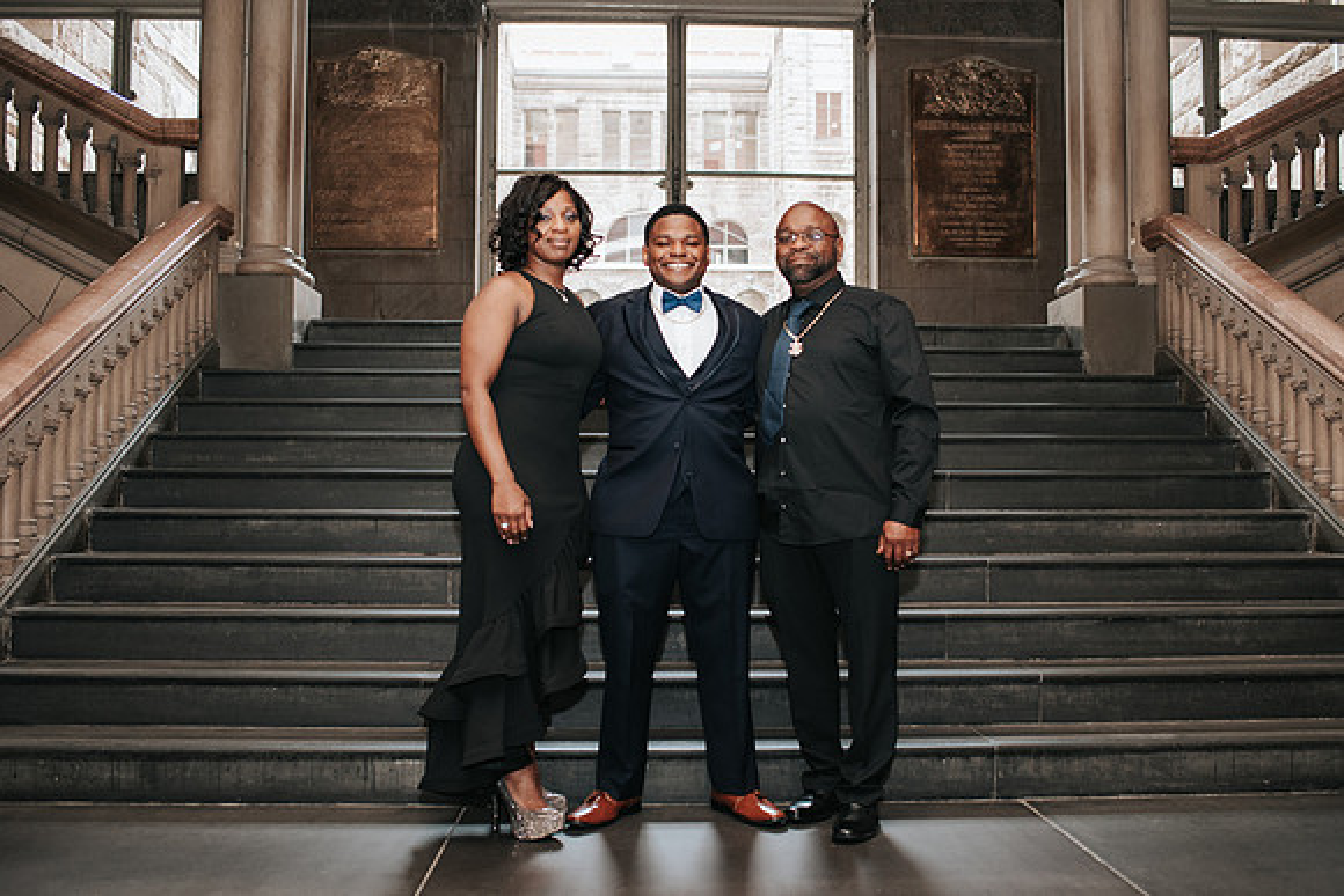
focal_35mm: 37
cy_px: 448
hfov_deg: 52.4
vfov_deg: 36.3
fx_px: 1366
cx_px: 694
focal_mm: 35
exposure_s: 1/125
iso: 1000
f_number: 3.2
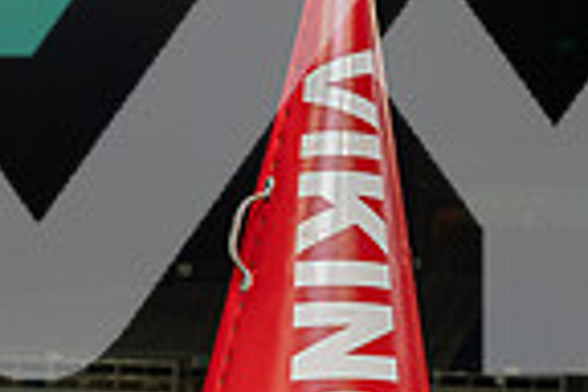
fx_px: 1911
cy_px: 161
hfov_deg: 16.7
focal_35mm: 117
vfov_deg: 11.7
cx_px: 723
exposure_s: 1/250
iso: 640
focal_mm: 29
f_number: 4.5
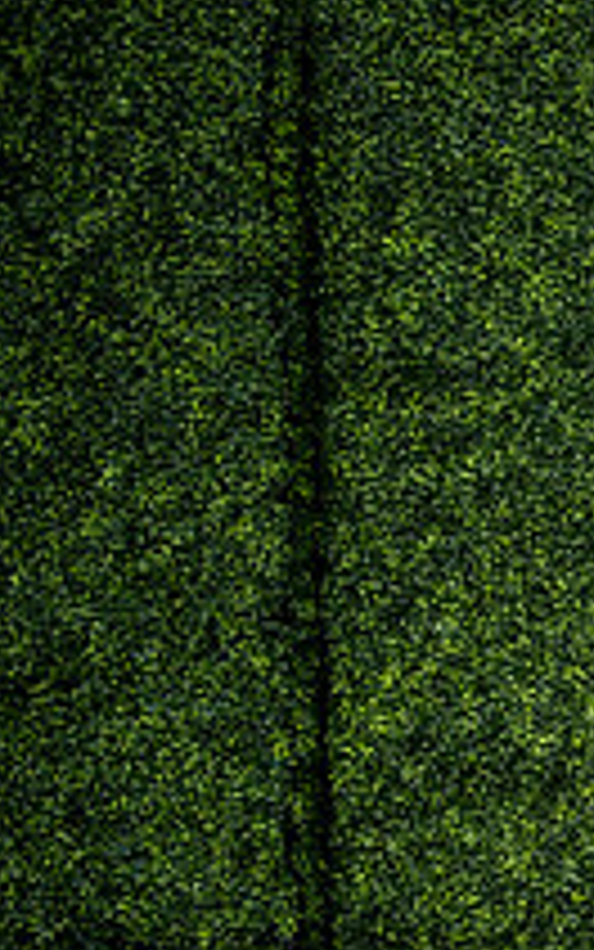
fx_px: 2355
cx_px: 1241
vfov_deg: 22.4
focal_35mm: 91
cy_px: 817
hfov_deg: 12.4
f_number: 2.8
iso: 200
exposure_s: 1/1600
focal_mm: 32
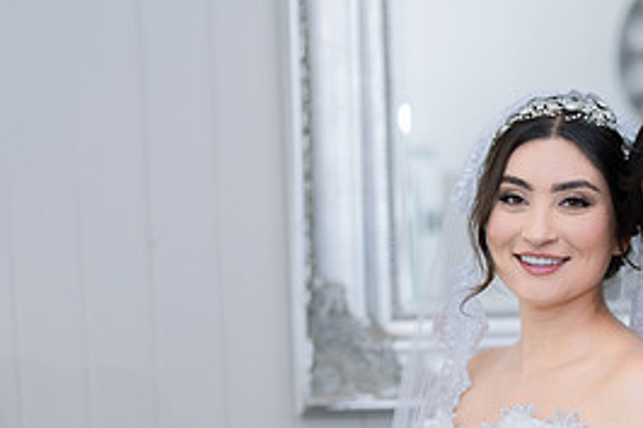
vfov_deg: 11.3
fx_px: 2142
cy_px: 417
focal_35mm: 120
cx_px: 571
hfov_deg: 16.9
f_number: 2
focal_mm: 50
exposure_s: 1/200
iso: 640
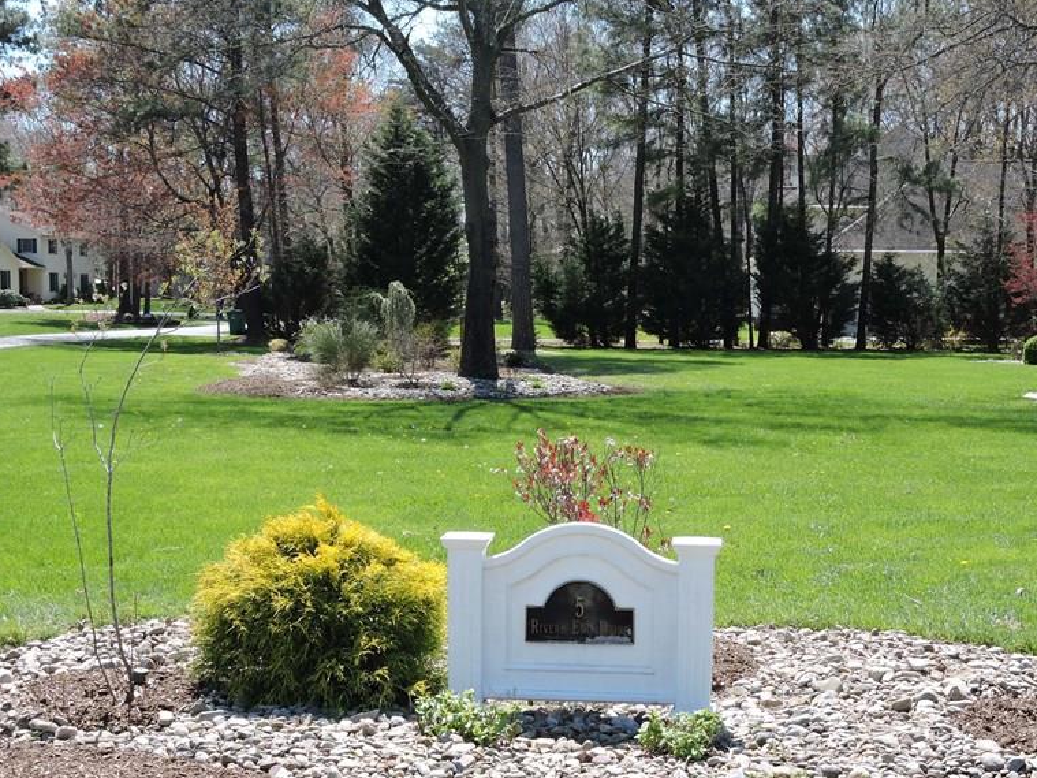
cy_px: 515
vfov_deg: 26.9
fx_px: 1617
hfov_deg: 35.5
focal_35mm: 54
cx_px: 534
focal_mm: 7.2
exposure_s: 1/400
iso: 100
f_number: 3.8
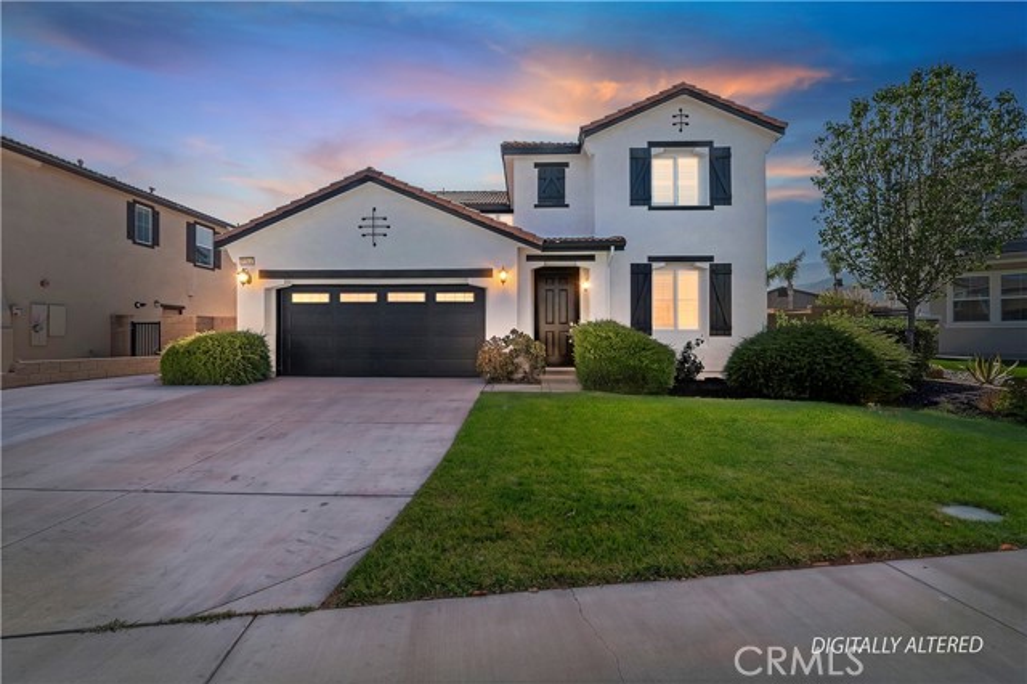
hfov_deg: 104.3
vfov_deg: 81.1
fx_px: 399
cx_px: 514
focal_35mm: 14
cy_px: 342
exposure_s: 1/200
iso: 400
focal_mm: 14
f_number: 18
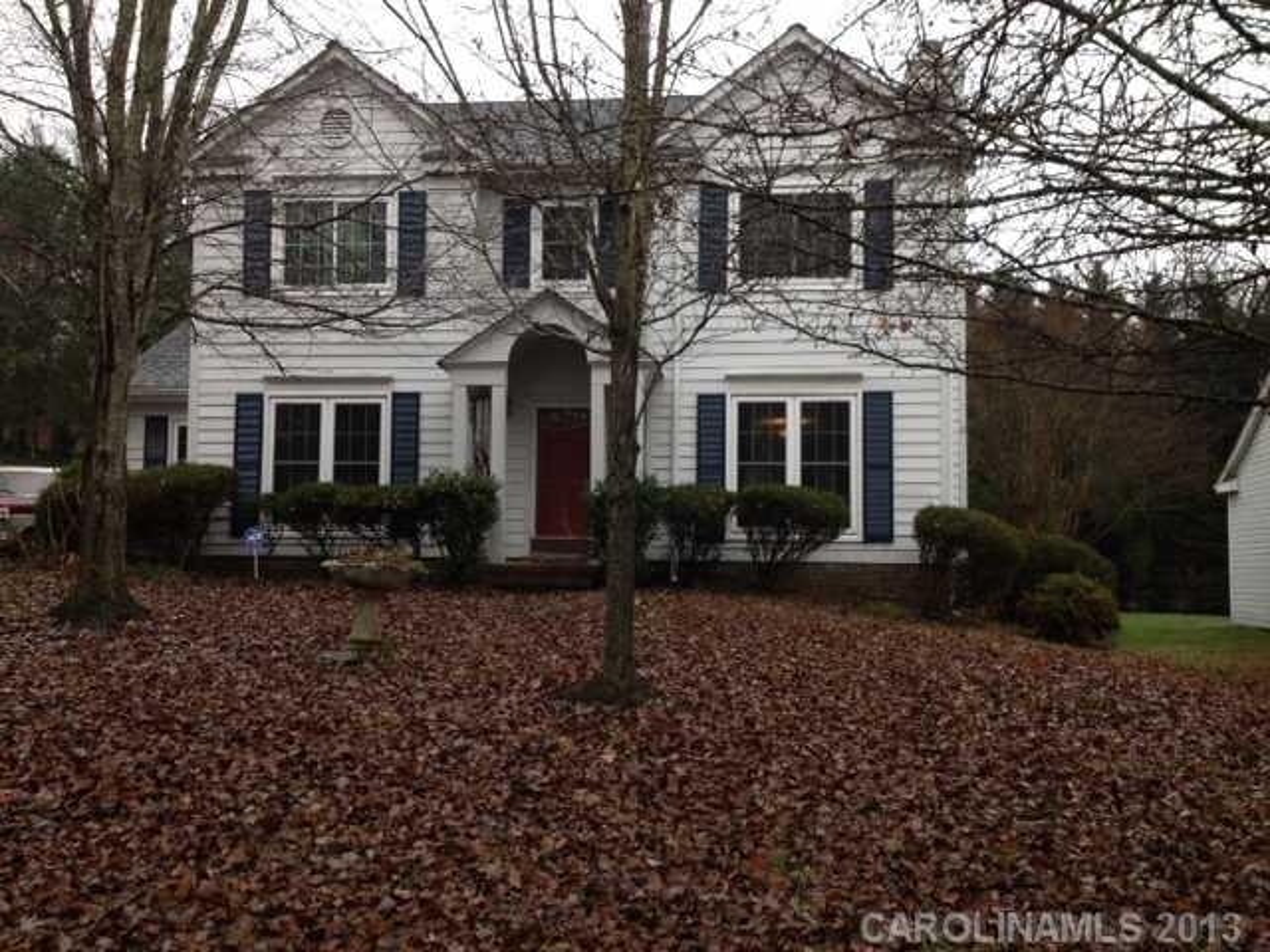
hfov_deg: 52.6
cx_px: 635
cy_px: 476
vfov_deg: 40.7
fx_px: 1284
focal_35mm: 35
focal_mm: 4.28
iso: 64
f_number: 2.4
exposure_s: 1/60
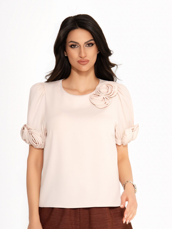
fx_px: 795
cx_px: 86
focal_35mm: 120
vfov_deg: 16.4
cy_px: 125
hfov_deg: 12.4
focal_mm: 110
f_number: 9
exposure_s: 1/160
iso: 100
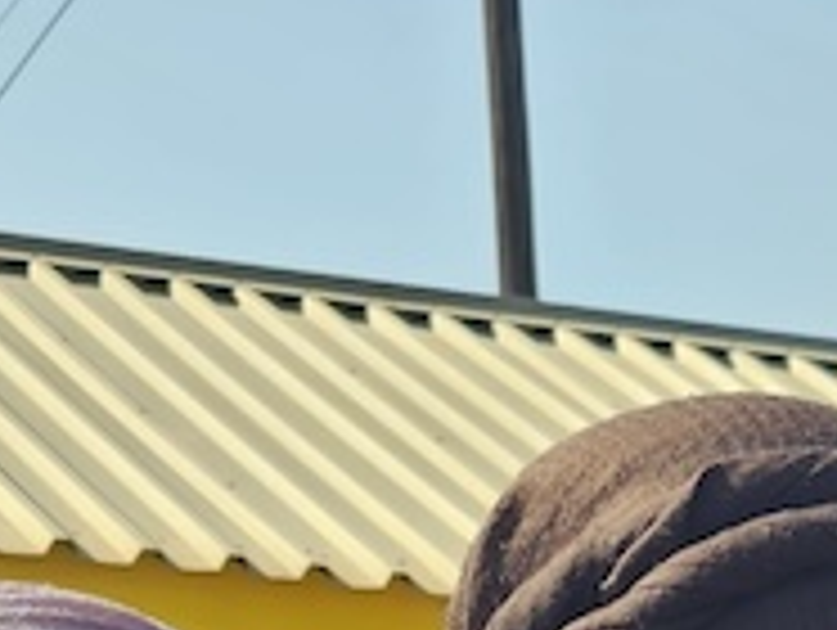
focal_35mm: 158
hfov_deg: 11.3
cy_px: 1760
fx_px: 3825
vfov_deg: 8.3
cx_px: 1688
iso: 10
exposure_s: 1/313
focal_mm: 6.3
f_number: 1.7
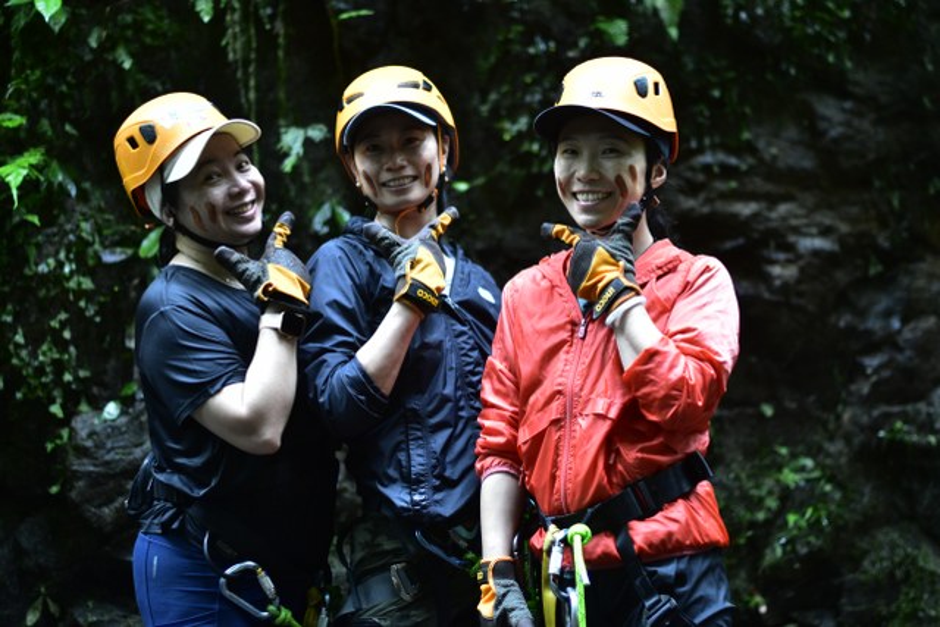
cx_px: 470
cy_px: 314
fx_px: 1959
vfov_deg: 18.2
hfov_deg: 27.0
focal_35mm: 75
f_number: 1.4
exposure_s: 1/250
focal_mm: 50
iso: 900
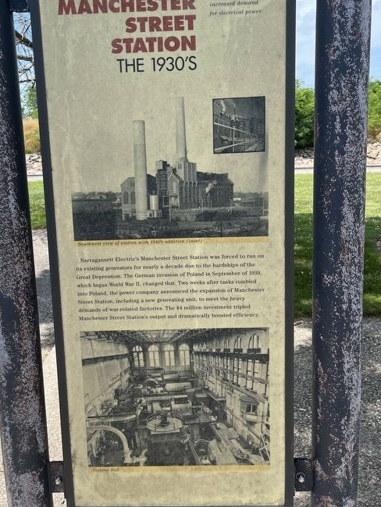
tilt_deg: -7.3
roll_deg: +1.2
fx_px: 469
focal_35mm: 32
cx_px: 167
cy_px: 206
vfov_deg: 56.4
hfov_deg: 44.1
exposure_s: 1/1890
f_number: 1.6
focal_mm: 5.1
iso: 50
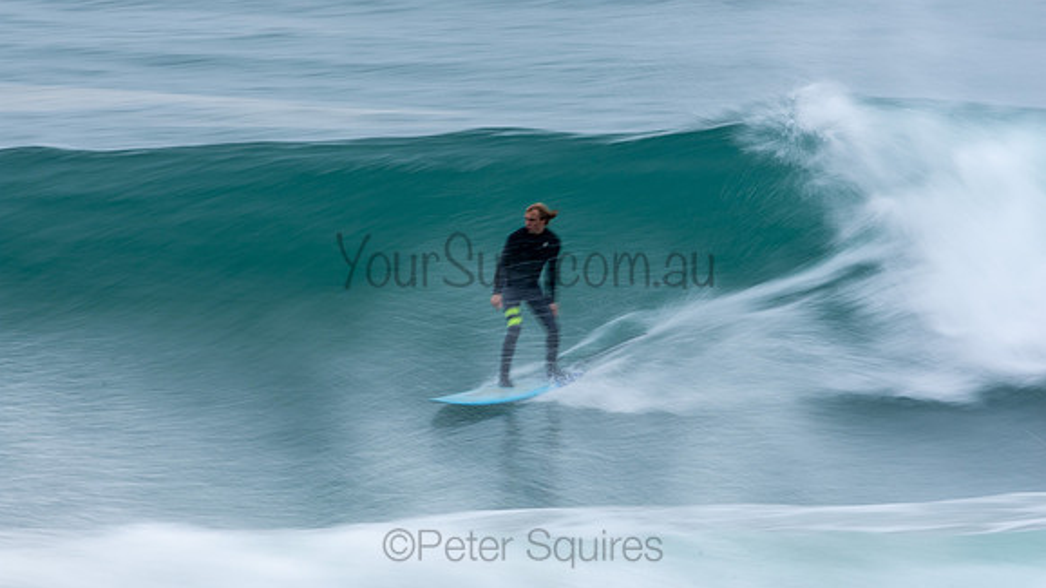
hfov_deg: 2.7
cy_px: 245
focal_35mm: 789
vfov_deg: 1.5
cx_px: 523
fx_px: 21881
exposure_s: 1/20
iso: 100
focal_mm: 500
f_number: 22
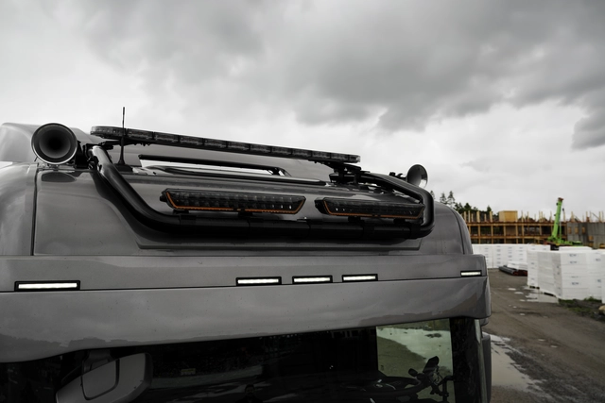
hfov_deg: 65.5
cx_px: 302
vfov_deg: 46.4
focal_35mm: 28
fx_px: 471
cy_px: 202
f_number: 4.5
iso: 100
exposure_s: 1/80
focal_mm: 28
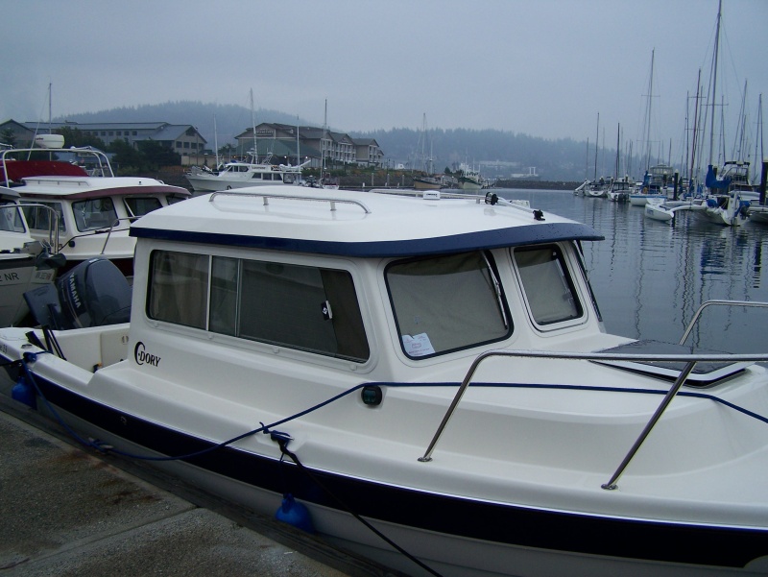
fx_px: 844
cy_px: 288
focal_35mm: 38
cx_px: 384
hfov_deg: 49.0
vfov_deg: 37.8
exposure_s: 1/200
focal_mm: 6.3
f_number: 2.8
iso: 80
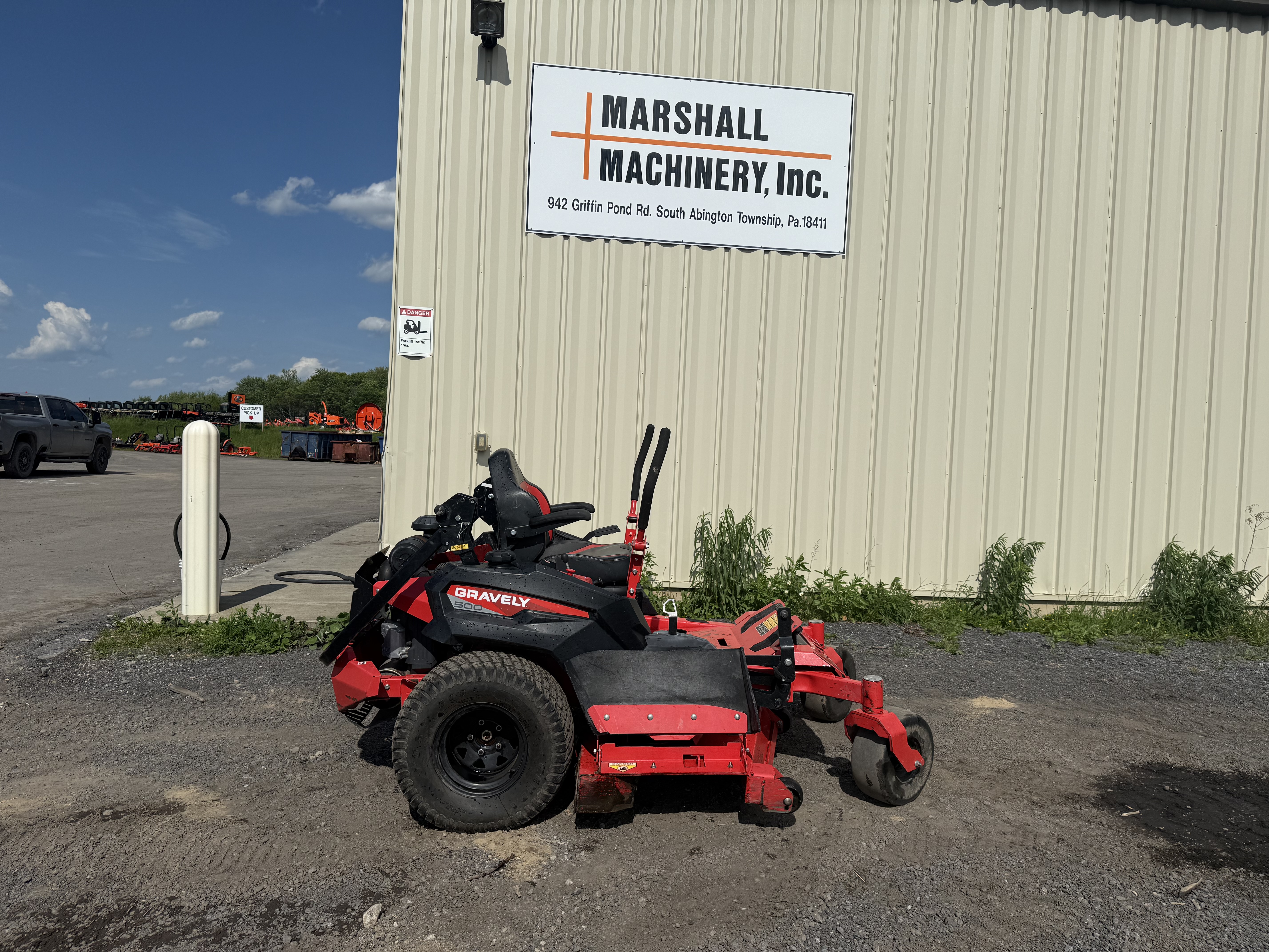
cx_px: 634
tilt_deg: -1.2
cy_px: 476
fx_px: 880
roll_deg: -2.5
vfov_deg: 56.8
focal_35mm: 24
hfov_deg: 71.6
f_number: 1.78
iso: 80
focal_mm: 6.76
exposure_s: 1/14286
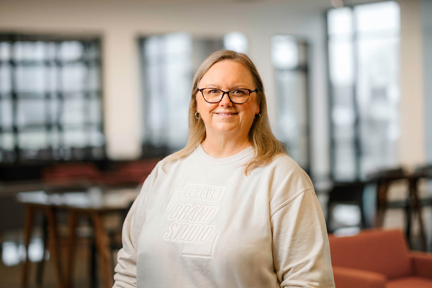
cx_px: 216
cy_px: 144
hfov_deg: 23.9
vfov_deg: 16.1
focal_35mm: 85
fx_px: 1020
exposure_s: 1/250
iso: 250
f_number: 2
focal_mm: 85
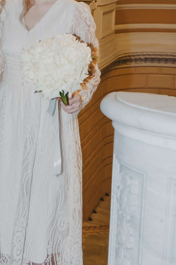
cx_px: -37
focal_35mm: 82
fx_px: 601
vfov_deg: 24.4
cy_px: 59
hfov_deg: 16.0
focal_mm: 33
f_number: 4.5
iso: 1250
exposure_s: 1/125
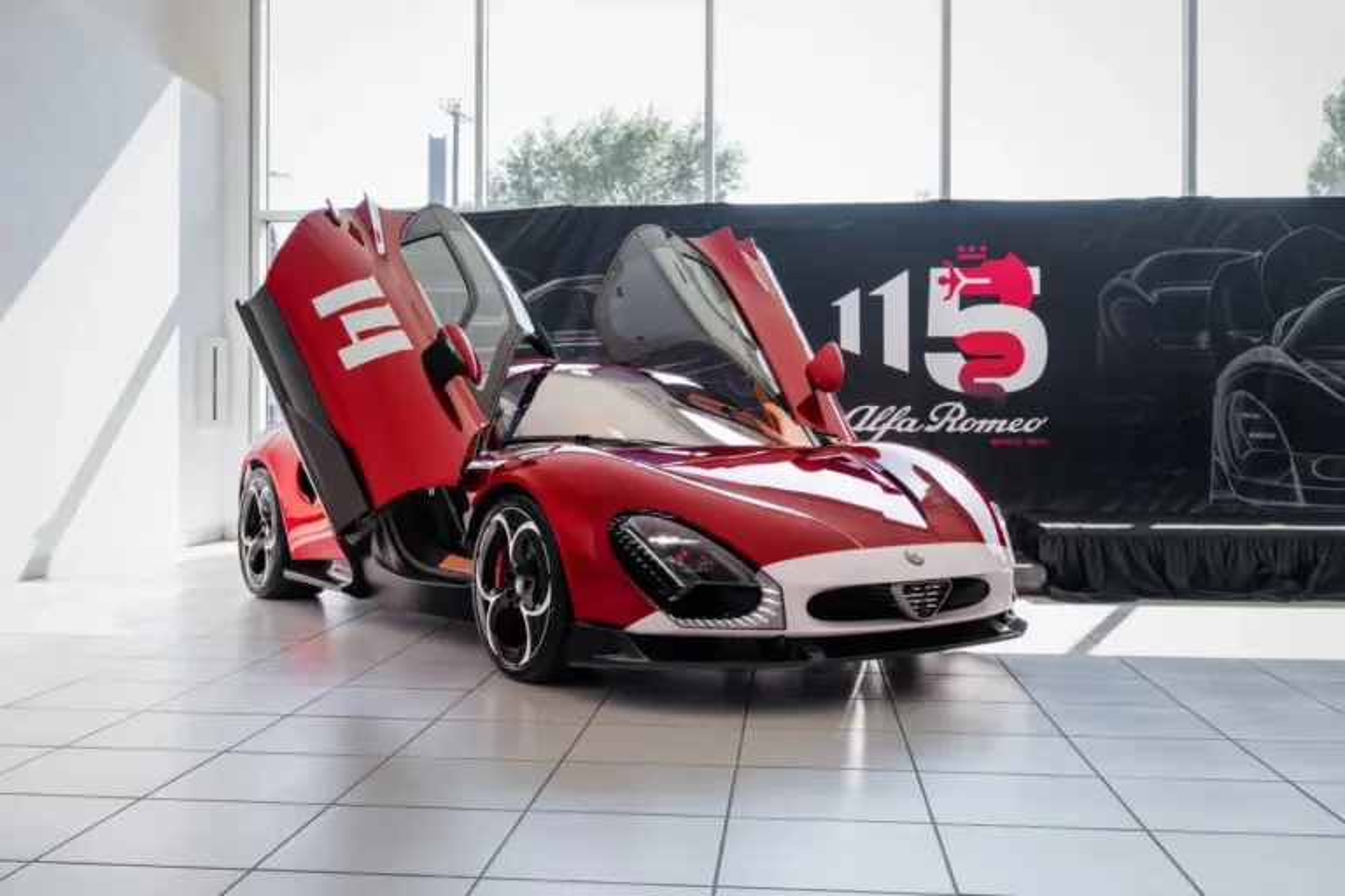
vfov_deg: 38.4
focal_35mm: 34
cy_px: 448
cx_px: 672
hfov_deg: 55.1
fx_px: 1289
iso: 100
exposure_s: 1/80
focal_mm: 34.5
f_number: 7.1
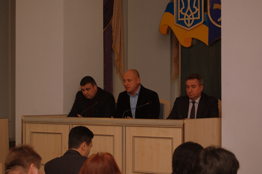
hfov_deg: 24.6
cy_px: 87
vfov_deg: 16.5
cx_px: 131
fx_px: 600
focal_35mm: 82
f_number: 5.6
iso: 800
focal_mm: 55
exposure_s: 1/60
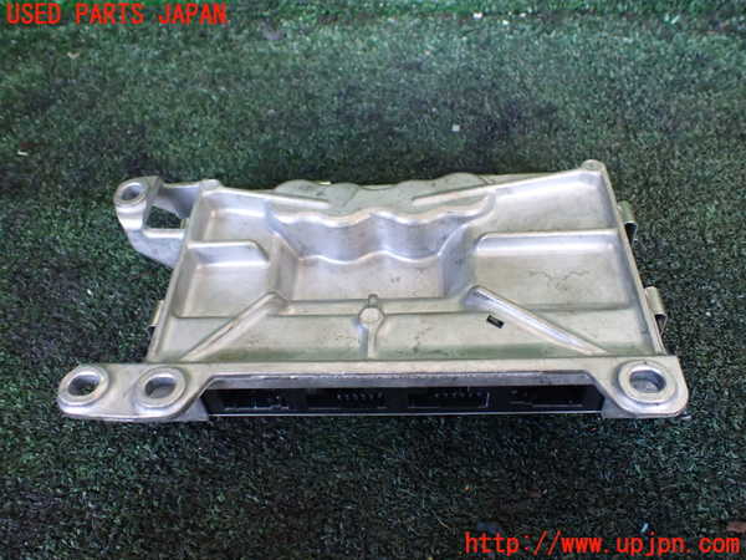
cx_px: 373
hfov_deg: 60.0
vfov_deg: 46.8
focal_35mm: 30
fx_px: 647
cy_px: 280
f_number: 2.3
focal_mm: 5.4
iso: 800
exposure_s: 1/100
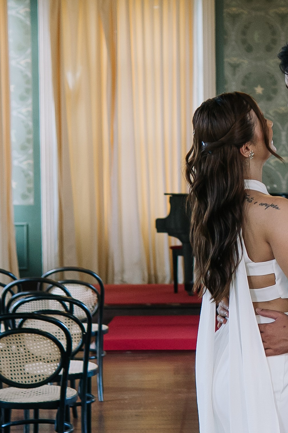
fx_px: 1452
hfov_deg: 11.2
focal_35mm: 121
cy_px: 272
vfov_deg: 16.9
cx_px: 312
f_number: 2.8
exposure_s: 1/200
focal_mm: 30
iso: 500
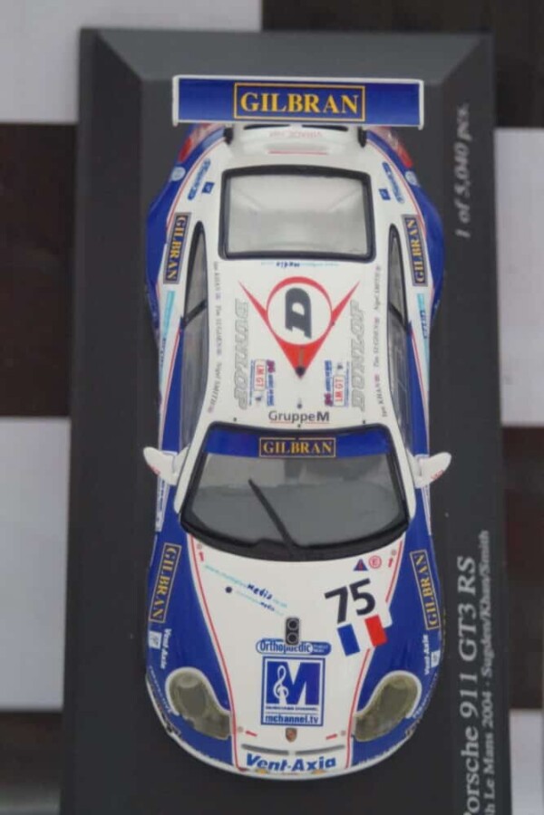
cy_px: 408
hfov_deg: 13.0
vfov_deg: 19.5
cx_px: 272
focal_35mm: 105
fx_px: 2380
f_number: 5.6
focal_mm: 70
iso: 2500
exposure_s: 1/160
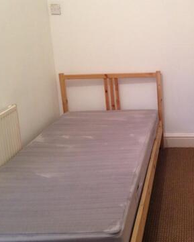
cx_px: 169
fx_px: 373
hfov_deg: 28.2
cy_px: 104
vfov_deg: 35.9
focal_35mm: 52
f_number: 2.4
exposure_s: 1/20
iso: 125
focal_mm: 4.12
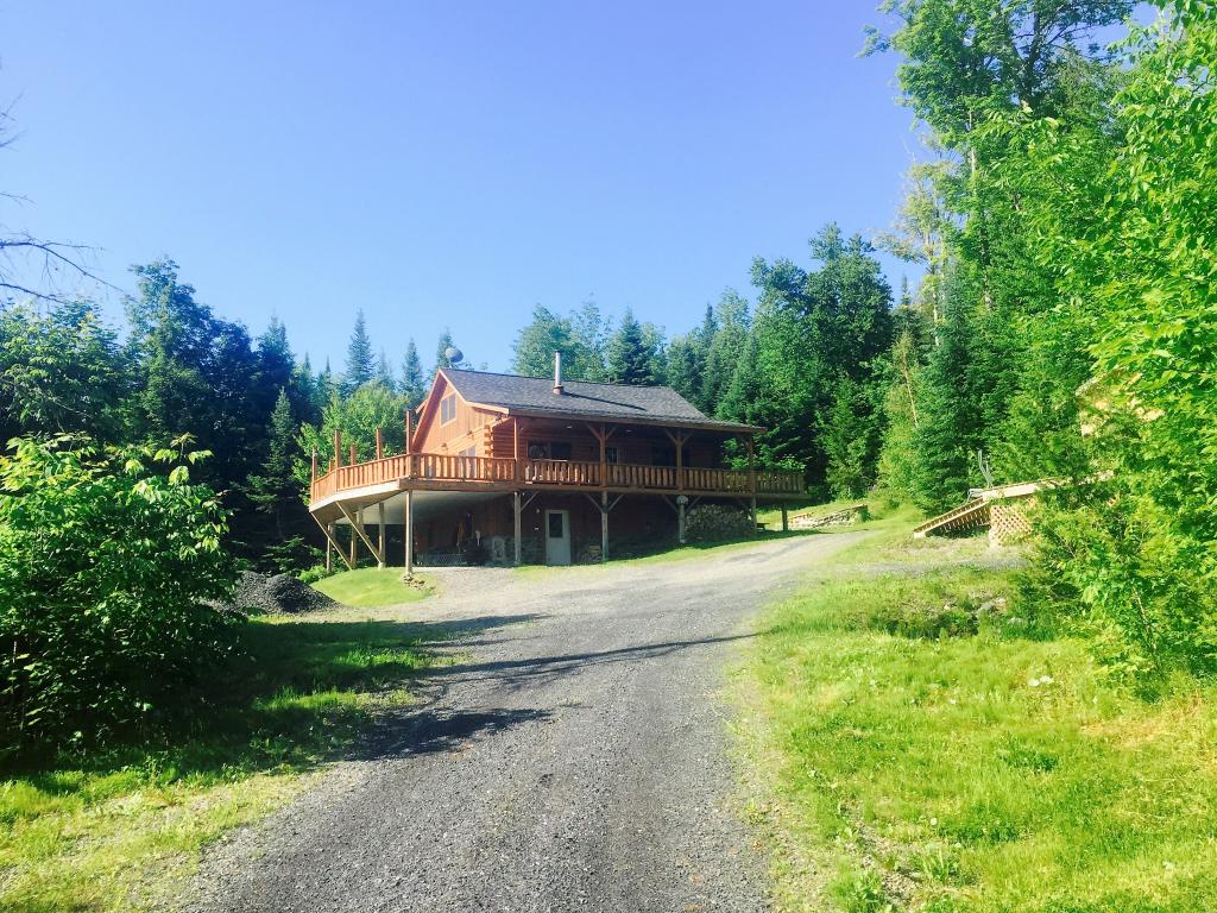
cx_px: 608
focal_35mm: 29
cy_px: 456
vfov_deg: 48.2
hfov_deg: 61.7
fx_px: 1020
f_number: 2.2
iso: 32
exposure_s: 1/1163
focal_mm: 4.15
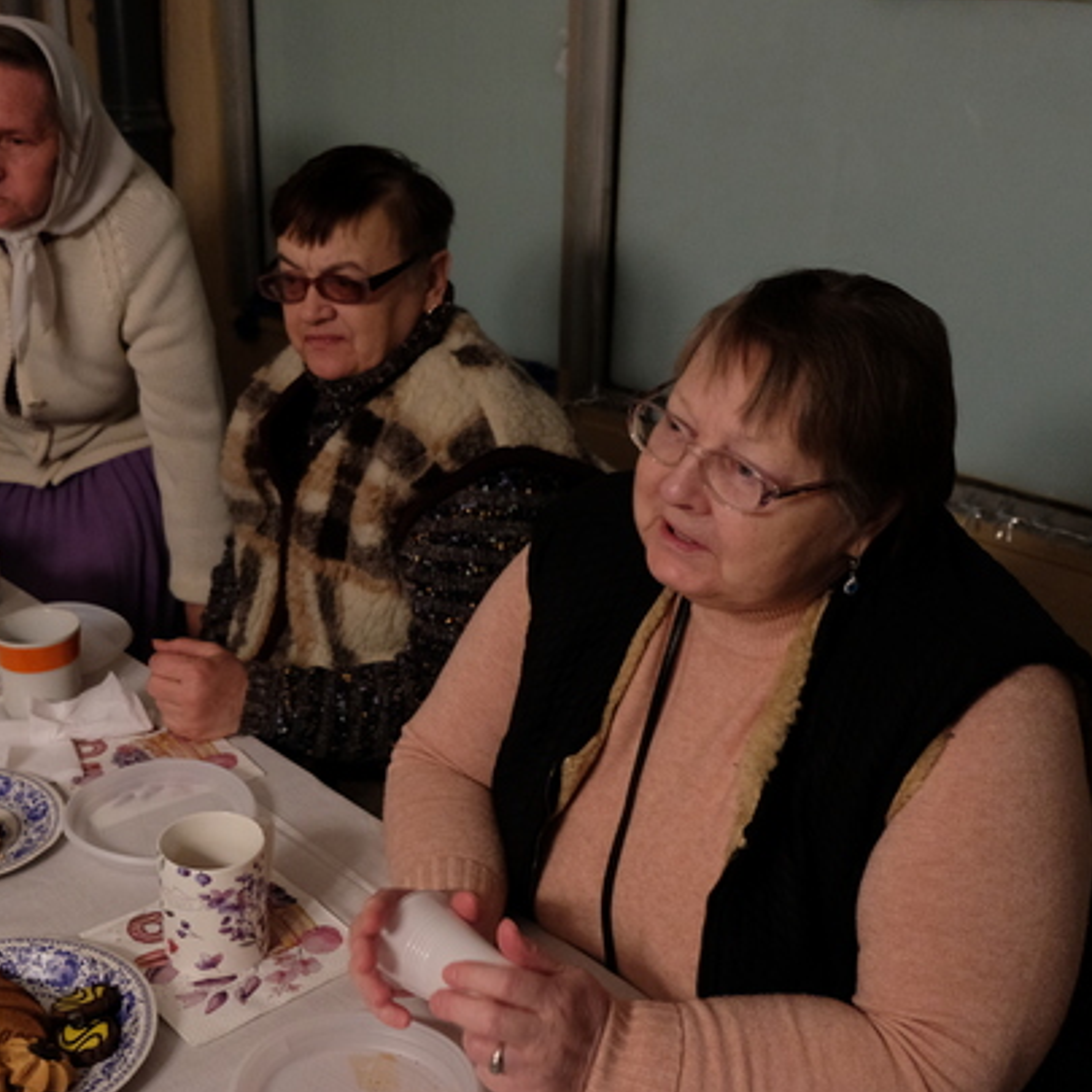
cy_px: 527
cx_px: 399
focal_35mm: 39
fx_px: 1392
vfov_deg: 42.8
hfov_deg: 42.5
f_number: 2.8
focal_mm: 19.6
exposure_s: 1/60
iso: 2500
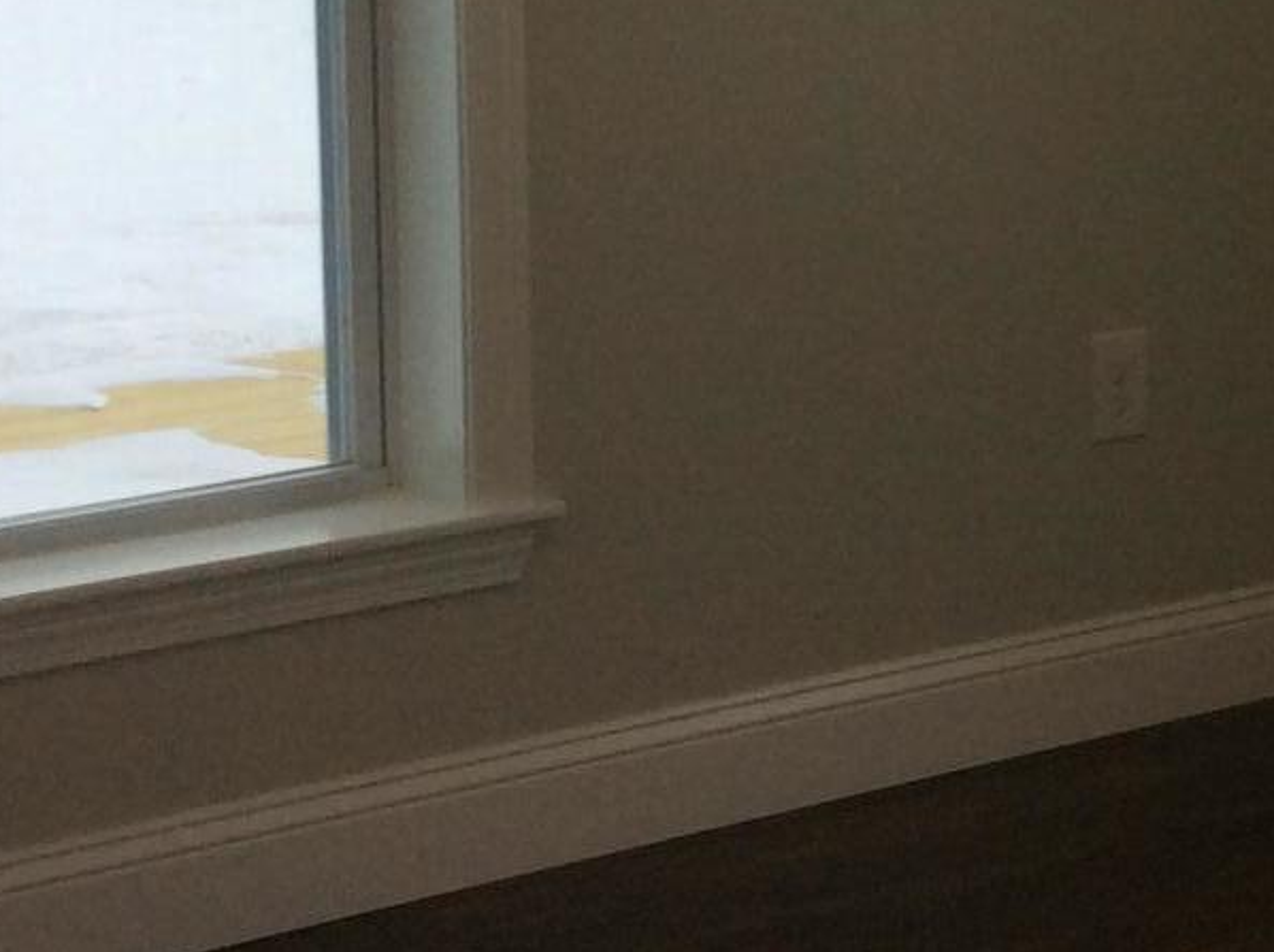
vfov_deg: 13.7
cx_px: 1229
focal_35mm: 107
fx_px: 3933
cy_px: 165
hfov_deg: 18.0
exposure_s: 1/60
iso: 40
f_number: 2.4
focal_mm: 3.3
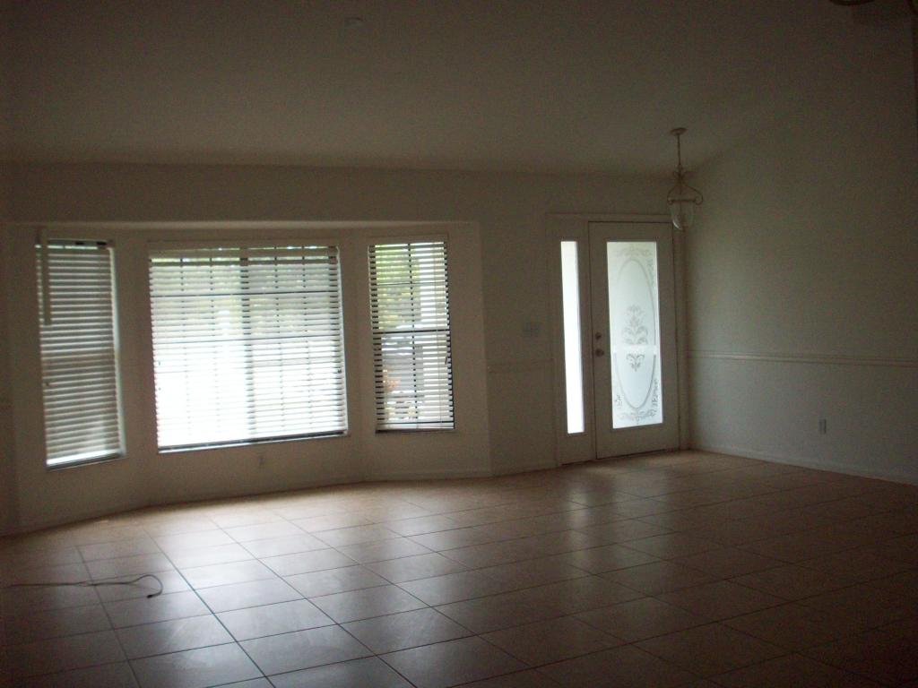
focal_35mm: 37
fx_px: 981
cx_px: 459
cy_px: 344
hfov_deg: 50.1
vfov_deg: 38.7
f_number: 2.8
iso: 200
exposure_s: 1/315
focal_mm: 6.2
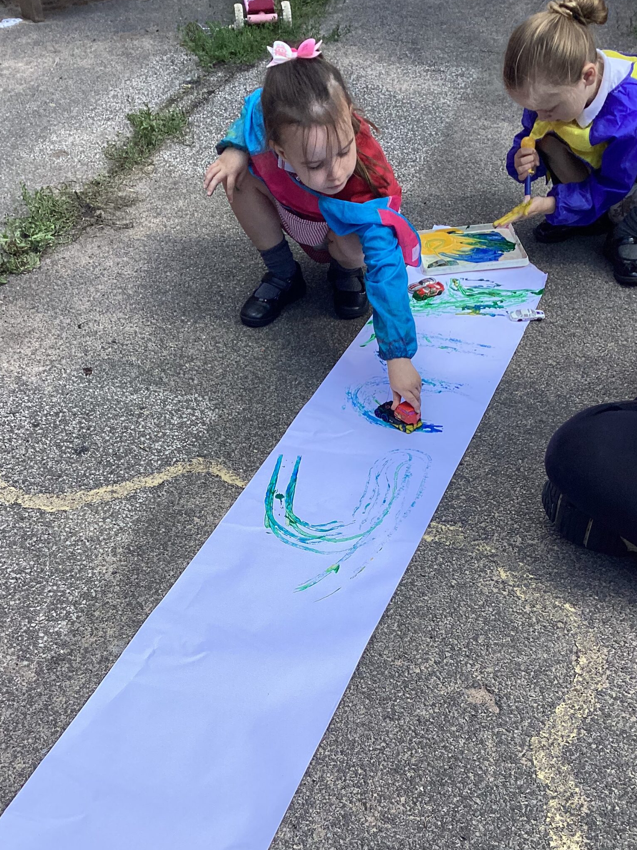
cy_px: 495
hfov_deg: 36.8
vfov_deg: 47.7
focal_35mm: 39
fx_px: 957
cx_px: 306
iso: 25
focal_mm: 3.3
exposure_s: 1/479
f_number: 2.4
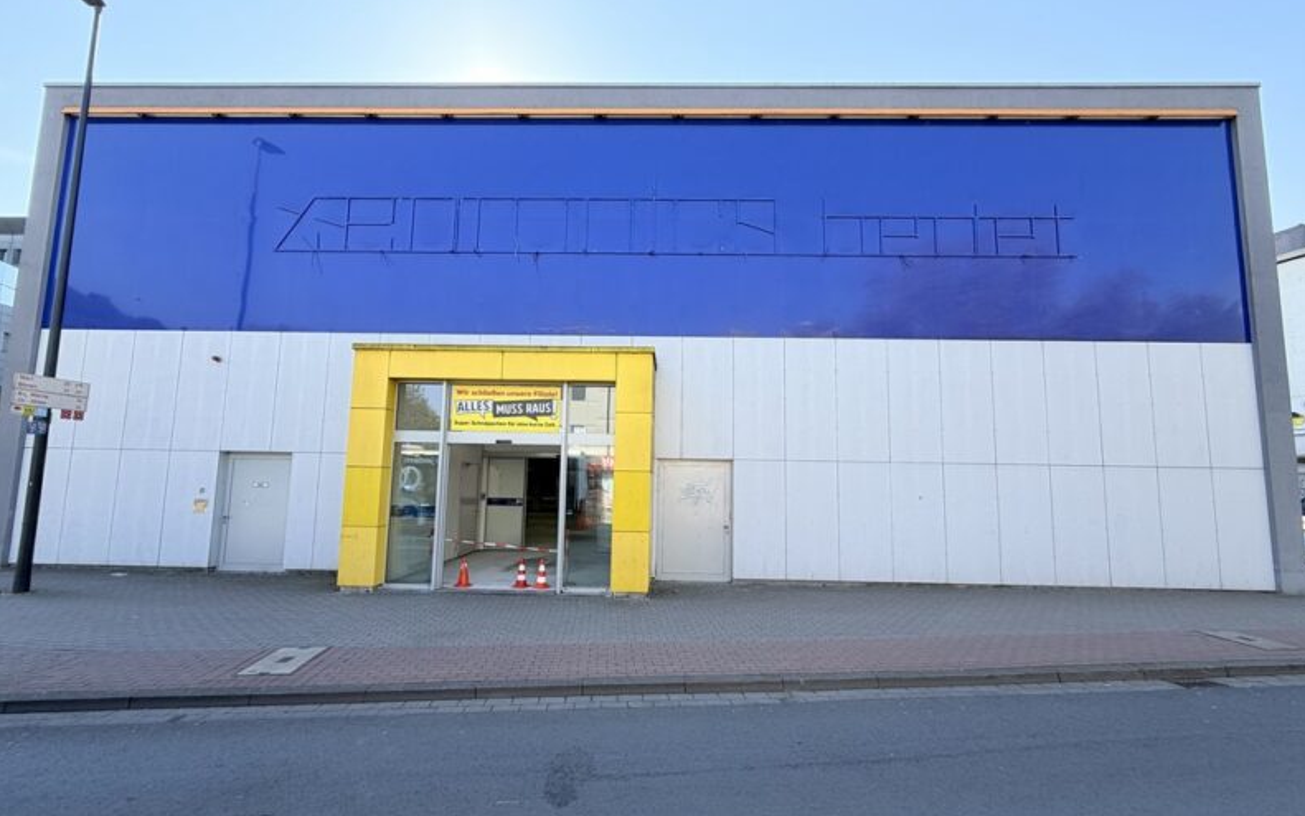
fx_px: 534
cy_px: 430
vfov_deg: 74.8
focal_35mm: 15
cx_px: 655
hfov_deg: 101.4
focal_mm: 2.22
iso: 64
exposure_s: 1/502
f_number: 2.2
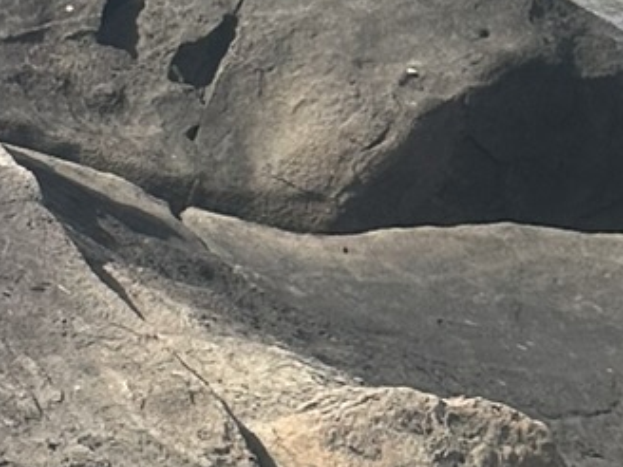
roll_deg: -3.4
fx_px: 2700
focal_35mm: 150
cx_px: -558
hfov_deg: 11.9
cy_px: 156
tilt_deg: -18.1
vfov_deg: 9.9
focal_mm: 6.86
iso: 80
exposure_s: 1/2732
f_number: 1.78
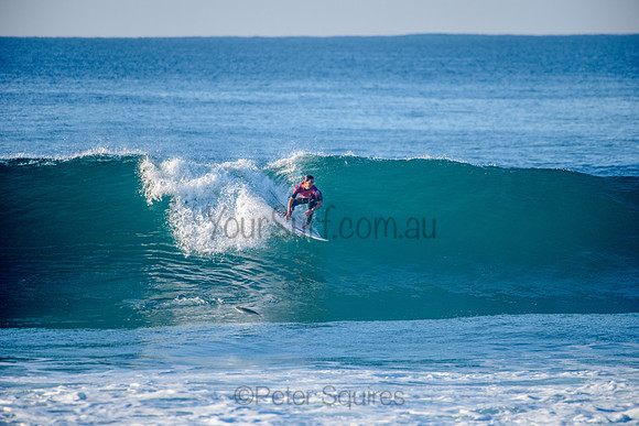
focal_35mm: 500
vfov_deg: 2.8
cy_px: 213
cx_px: 320
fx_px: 8877
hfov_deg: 4.1
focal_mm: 500
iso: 320
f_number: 5.6
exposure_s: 1/1600
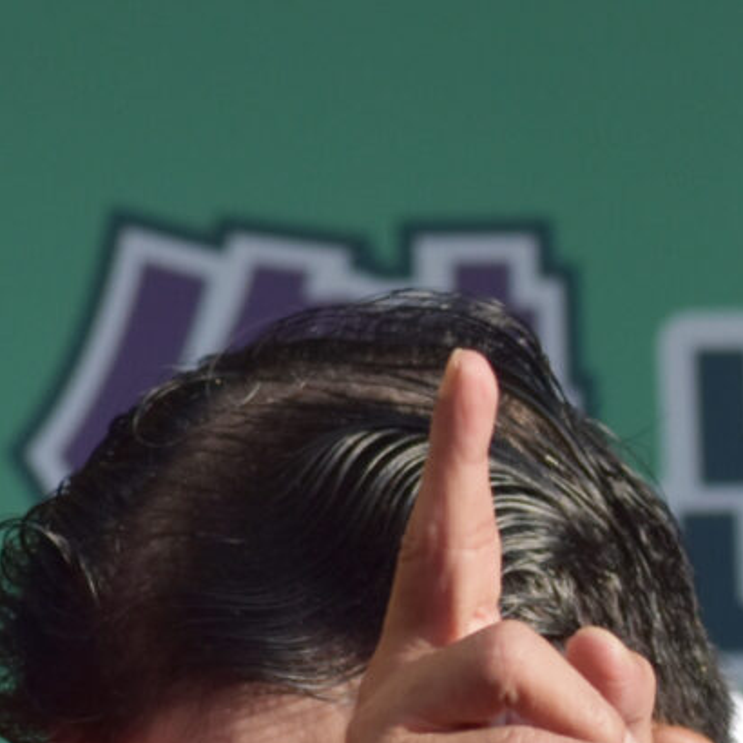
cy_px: 690
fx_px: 26072
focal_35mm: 1074
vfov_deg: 1.6
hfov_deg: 1.6
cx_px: 1201
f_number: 7.1
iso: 200
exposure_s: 1/800
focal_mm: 135
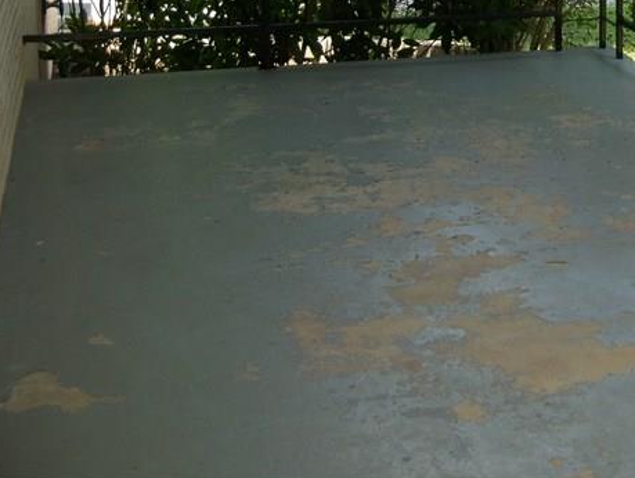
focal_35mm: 78
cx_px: 635
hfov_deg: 23.9
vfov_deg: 18.2
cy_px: -50
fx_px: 1432
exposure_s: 1/160
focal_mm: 6.2
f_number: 3.5
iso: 64
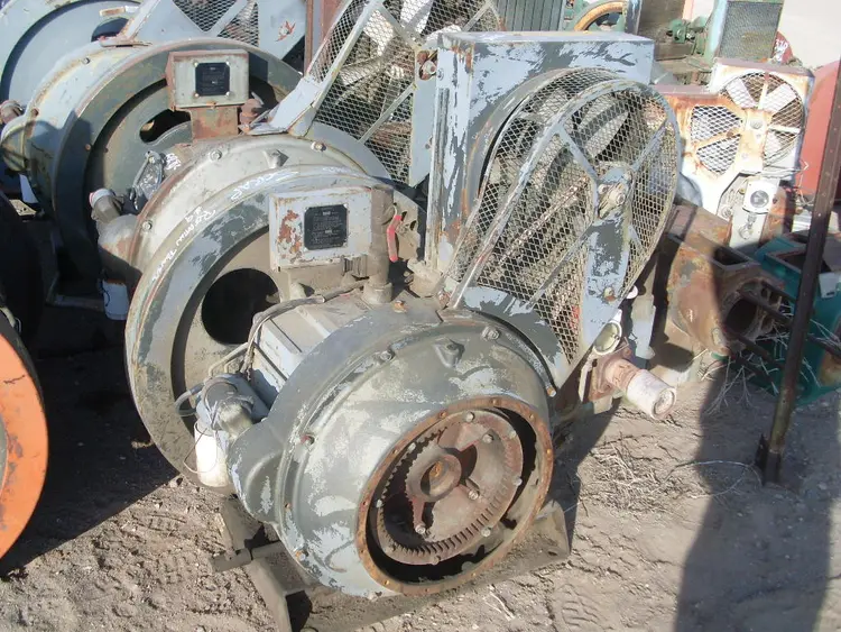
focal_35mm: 38
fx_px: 924
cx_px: 420
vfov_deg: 37.7
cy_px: 316
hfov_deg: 49.0
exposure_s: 1/180
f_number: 7.7
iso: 80
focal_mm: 6.3
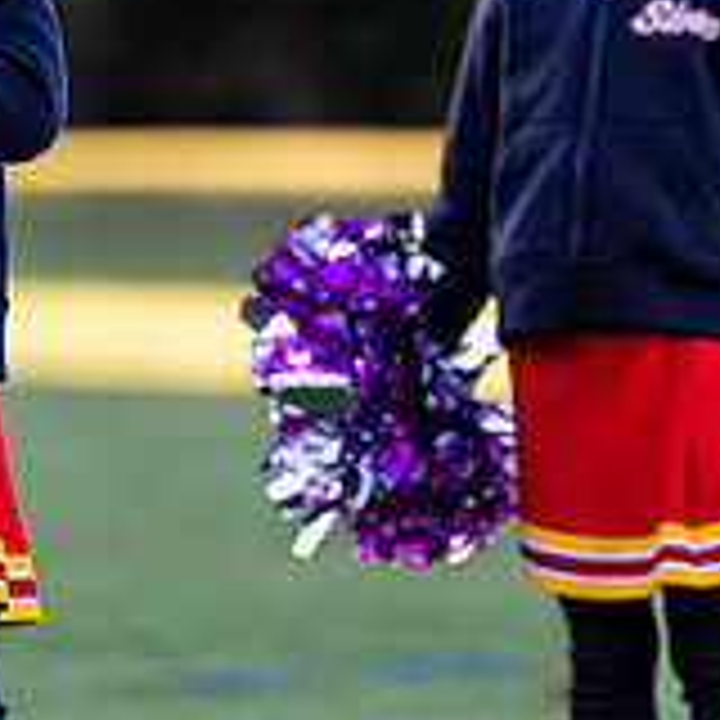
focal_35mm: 546
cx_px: -15
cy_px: 102
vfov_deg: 3.2
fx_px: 12849
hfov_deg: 3.2
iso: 1600
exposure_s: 1/3200
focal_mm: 156
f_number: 2.8
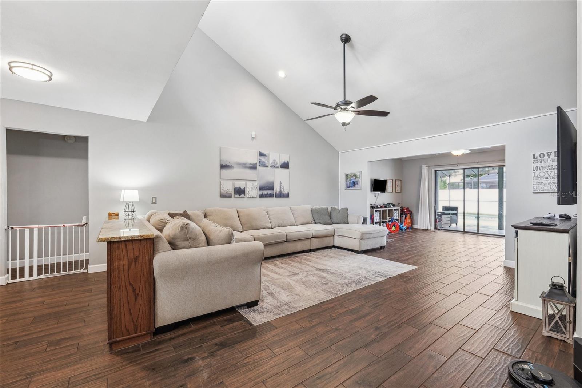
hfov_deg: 104.3
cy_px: 194
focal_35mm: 14
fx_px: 226
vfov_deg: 81.2
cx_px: 291
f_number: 8
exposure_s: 1/4
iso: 400
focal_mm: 14
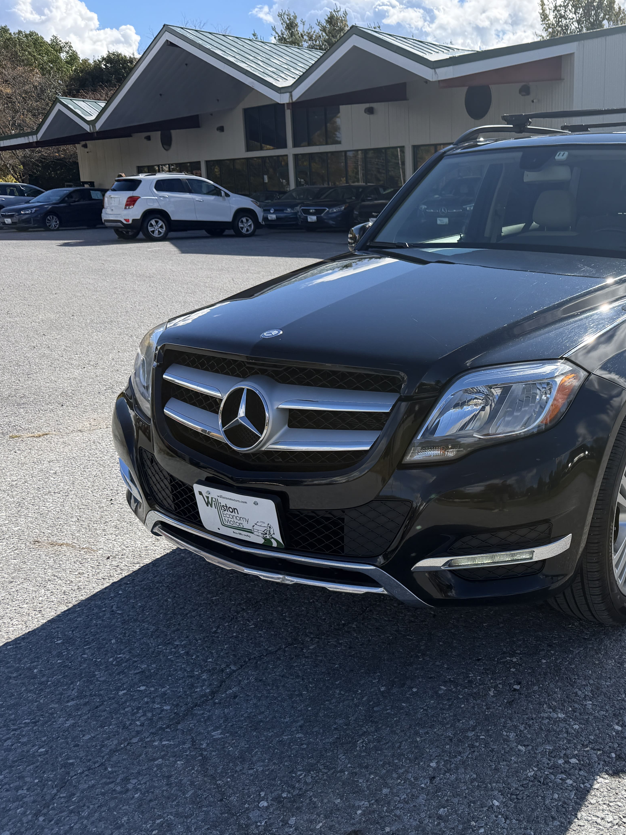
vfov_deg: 55.3
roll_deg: +0.4
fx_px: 796
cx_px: 508
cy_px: 413
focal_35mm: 33
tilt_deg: -14.0
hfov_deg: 41.0
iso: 80
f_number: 1.78
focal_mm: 6.76
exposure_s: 1/3759
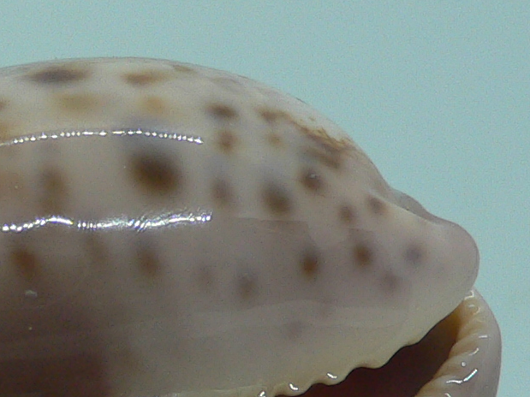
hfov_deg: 17.0
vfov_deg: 12.5
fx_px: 1745
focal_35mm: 114
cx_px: 25
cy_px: 529
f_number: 2.8
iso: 100
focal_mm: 4.6
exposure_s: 1/60
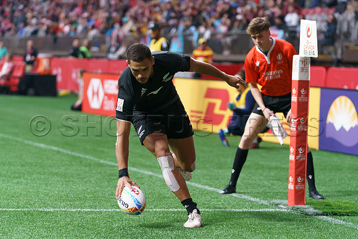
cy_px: 121
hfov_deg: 14.1
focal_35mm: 145
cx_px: 164
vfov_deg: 9.5
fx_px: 1444
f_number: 2.8
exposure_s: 1/3200
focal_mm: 112
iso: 4000
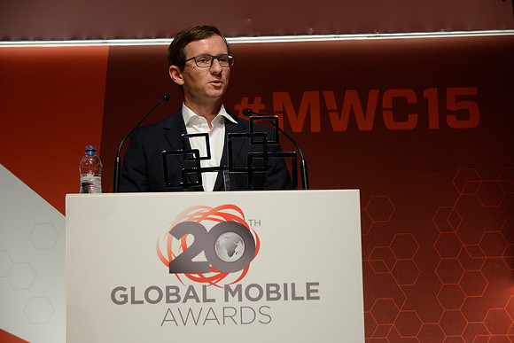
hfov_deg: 17.1
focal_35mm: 120
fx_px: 1714
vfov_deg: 11.4
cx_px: 257
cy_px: 172
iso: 2500
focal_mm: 120
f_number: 7.1
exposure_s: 1/200
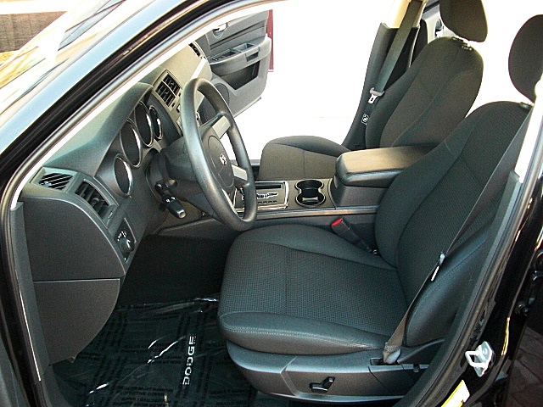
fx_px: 565
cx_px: 272
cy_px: 204
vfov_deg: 39.7
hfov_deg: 51.4
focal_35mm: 36
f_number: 2.8
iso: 400
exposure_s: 1/80
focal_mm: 6.3
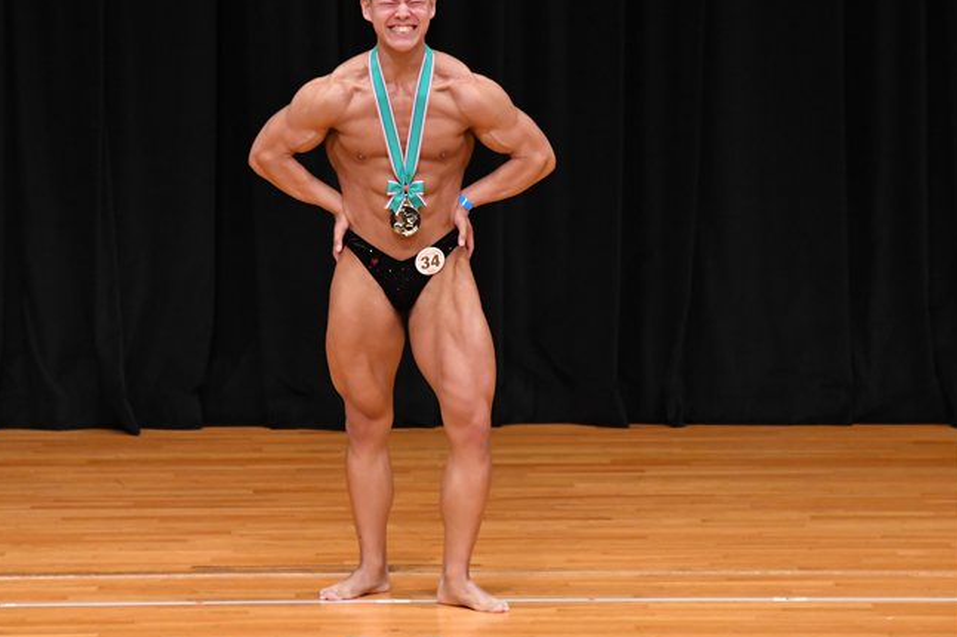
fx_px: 9086
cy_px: 259
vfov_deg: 4.0
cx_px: 390
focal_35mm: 342
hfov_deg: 6.0
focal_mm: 190
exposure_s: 1/400
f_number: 5.6
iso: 3200
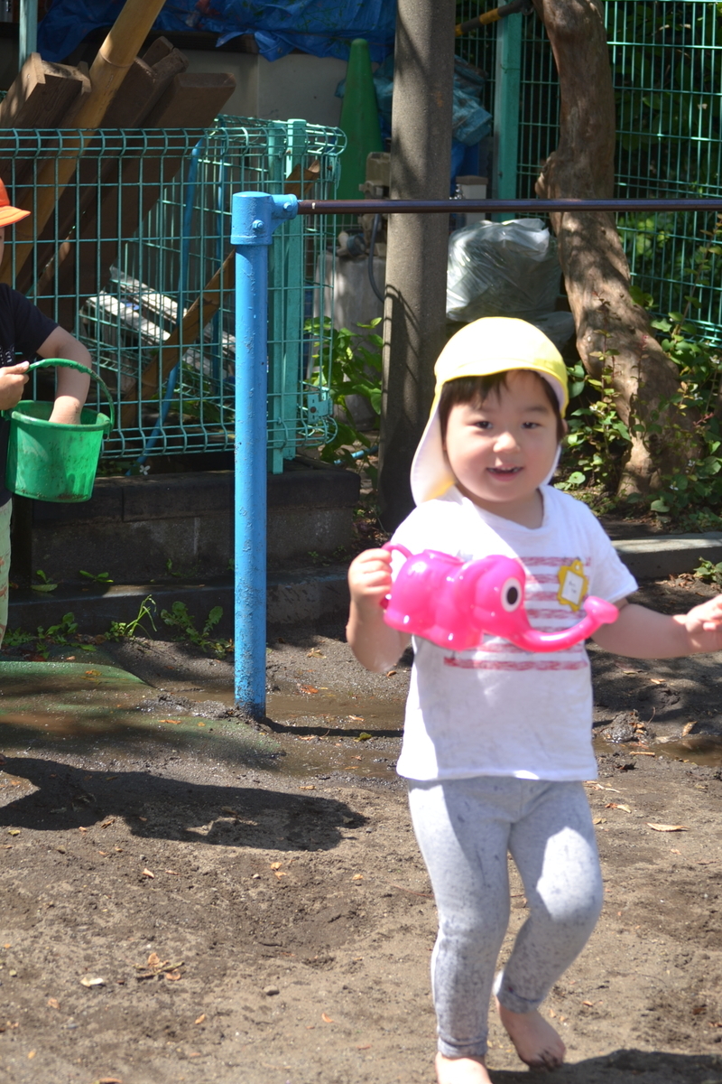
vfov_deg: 24.6
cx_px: 361
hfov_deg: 16.6
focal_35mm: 82
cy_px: 542
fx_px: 2482
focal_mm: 55
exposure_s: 1/200
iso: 100
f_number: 5
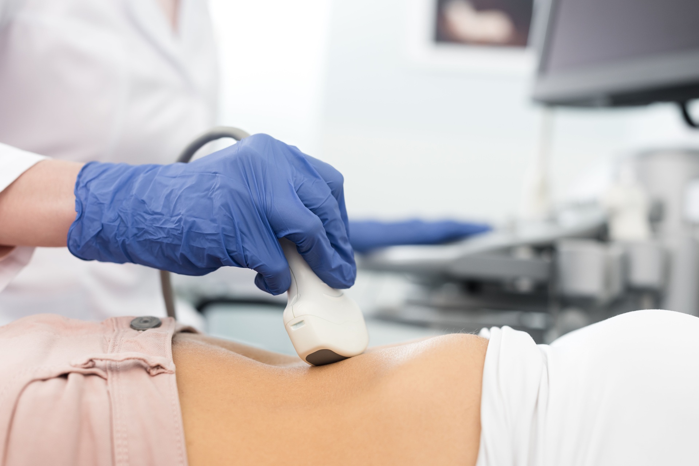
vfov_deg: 27.0
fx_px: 971
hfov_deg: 39.6
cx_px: 350
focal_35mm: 50
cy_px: 233
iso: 320
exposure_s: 1/200
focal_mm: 50
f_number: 3.5
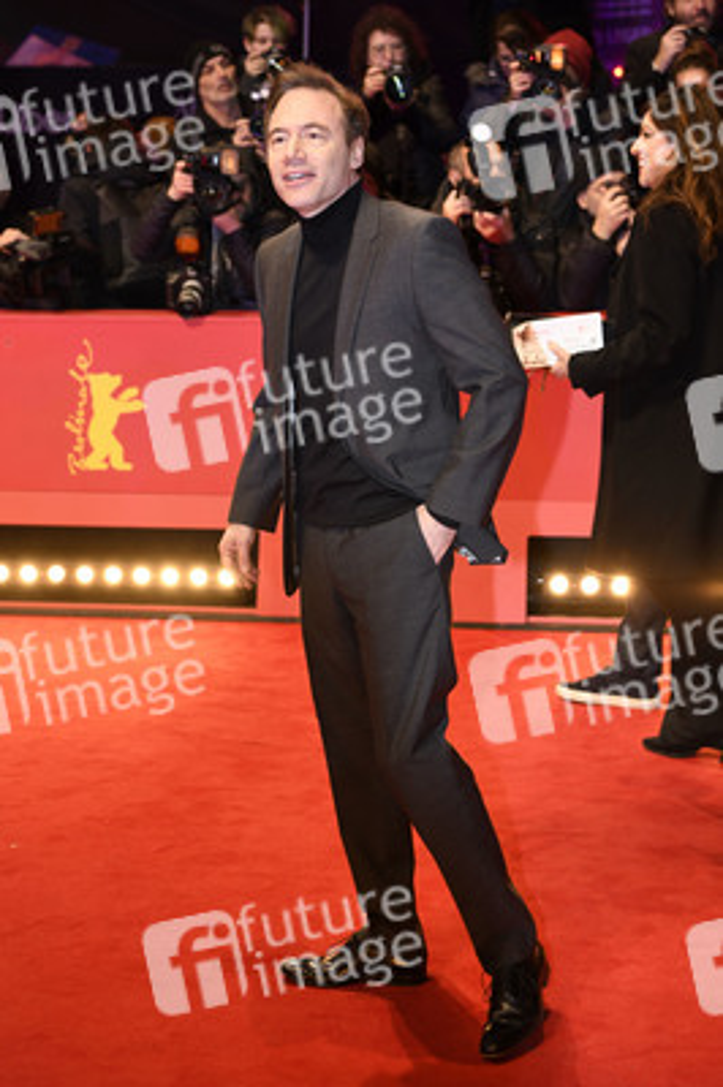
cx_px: 362
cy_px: 544
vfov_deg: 35.7
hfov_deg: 24.2
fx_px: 1690
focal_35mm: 56
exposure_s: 1/160
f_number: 4
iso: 800
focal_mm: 56
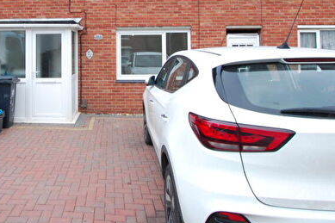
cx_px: 99
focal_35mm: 27
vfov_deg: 45.1
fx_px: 251
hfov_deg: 64.7
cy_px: 40
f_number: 7.1
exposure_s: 1/200
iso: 800
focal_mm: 10
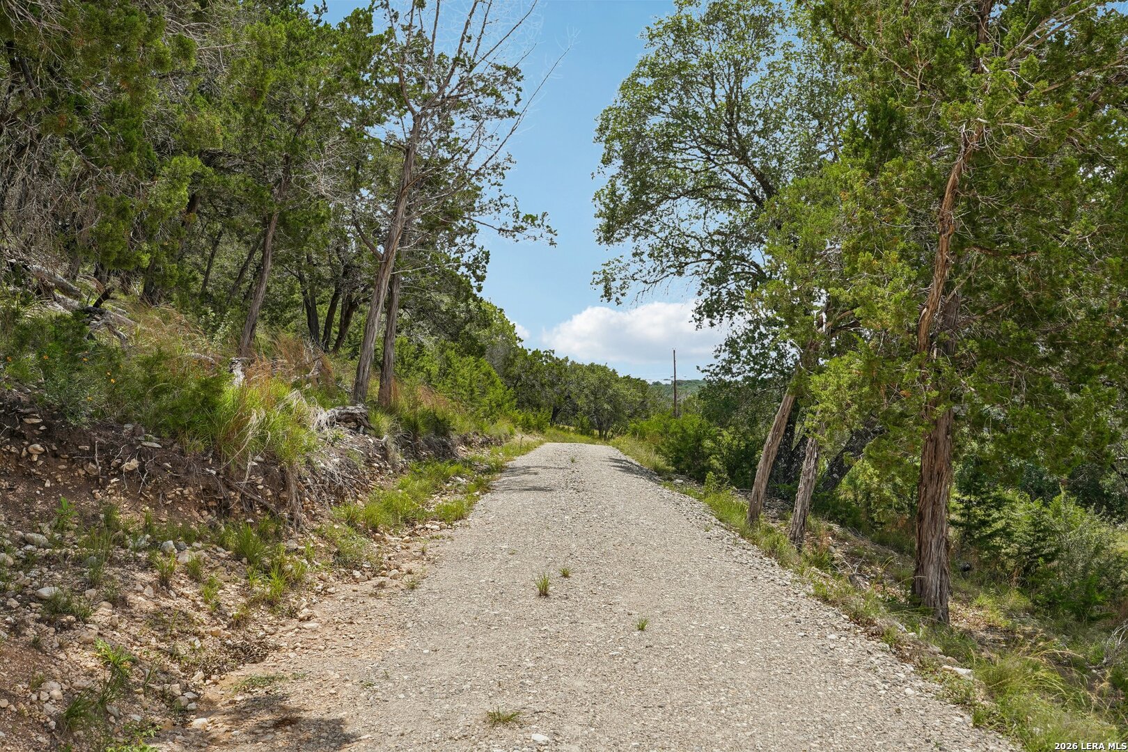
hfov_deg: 54.4
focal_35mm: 35
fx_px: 1097
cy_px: 376
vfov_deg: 37.9
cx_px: 564
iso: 100
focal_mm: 35
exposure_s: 1/250
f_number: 8
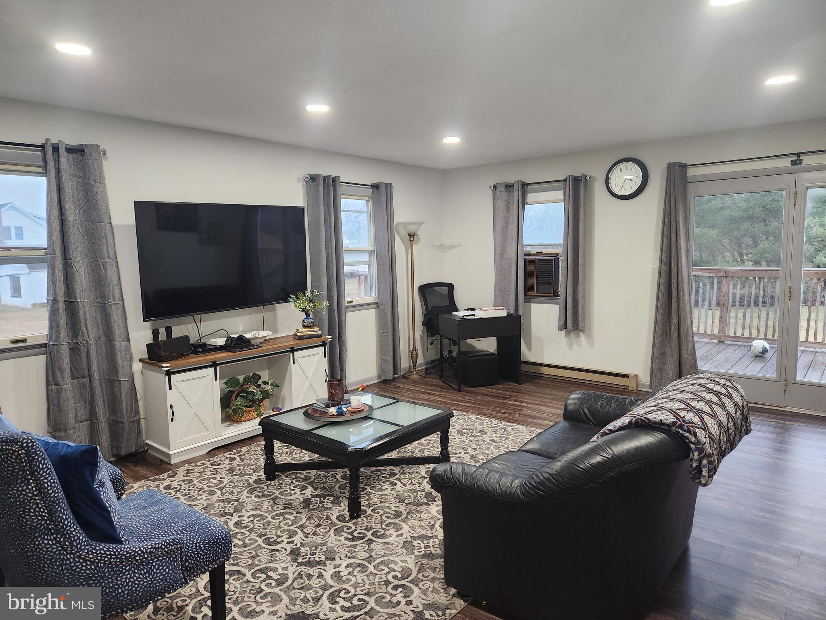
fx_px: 549
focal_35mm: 23
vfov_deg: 58.9
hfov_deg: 73.9
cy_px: 310
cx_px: 413
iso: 640
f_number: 1.8
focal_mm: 5.4
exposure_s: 1/120
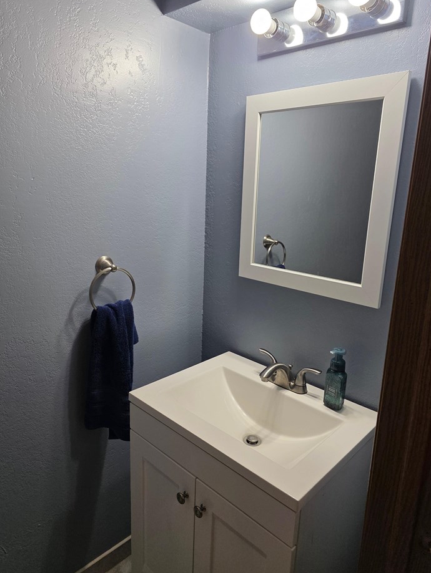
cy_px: 281
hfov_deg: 56.8
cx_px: 220
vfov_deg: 71.6
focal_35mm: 24
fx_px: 398
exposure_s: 1/180
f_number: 1.7
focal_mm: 6.3
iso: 125
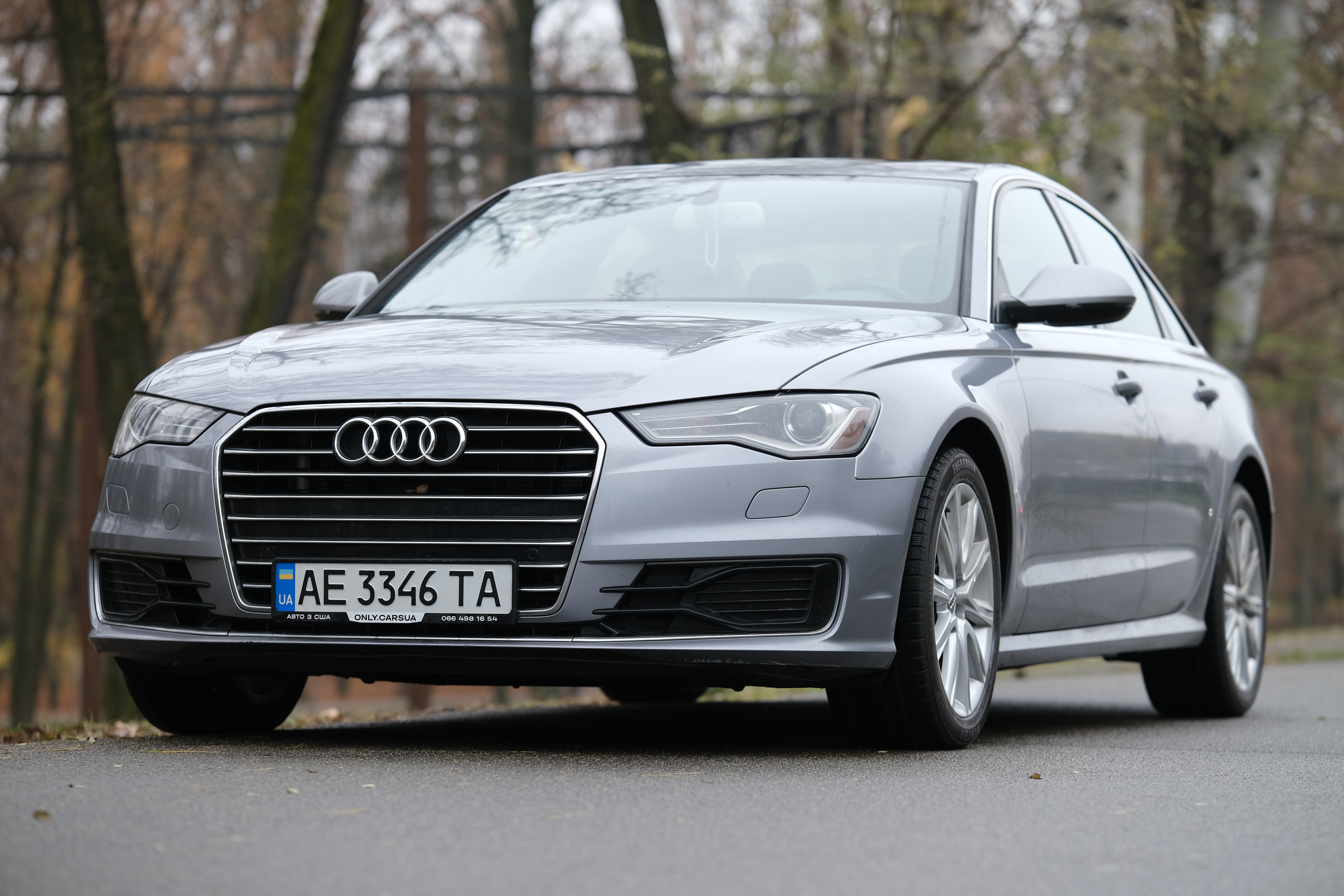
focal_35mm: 113
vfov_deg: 12.1
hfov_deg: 18.1
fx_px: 4218
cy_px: 448
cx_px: 672
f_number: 2
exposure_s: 1/500
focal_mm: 75
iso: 400
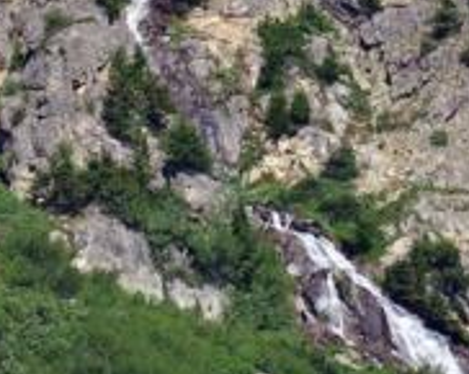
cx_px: 376
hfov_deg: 2.0
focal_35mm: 989
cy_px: 76
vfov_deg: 1.6
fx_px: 13706
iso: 200
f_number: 5.6
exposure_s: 1/800
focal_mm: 200
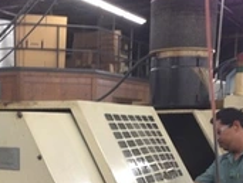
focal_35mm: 77
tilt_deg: -7.0
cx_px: 58
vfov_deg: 18.6
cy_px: 194
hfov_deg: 25.0
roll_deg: +0.3
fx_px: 542
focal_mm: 4.12
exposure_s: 1/20
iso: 64
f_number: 2.4
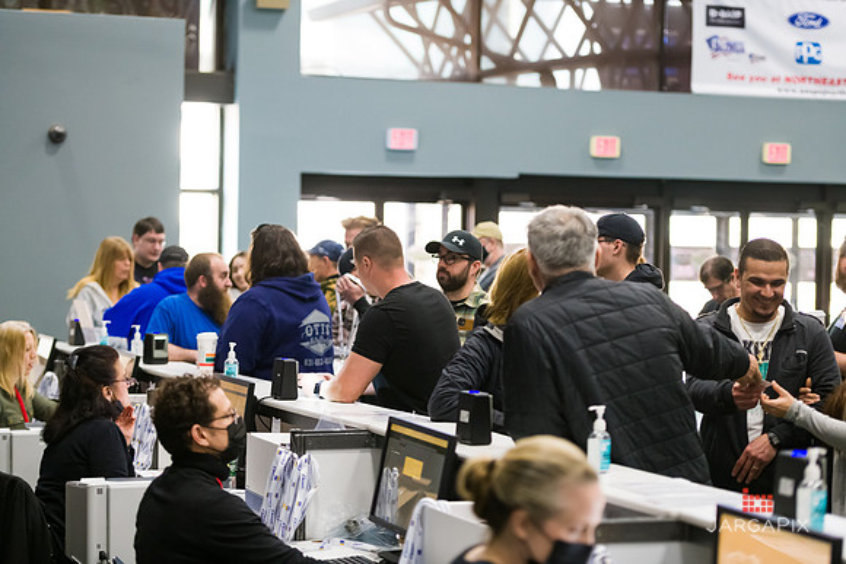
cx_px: 423
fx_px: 2162
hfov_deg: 22.1
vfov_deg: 14.9
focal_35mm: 92
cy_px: 282
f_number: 3.2
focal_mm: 92
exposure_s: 1/125
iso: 3200
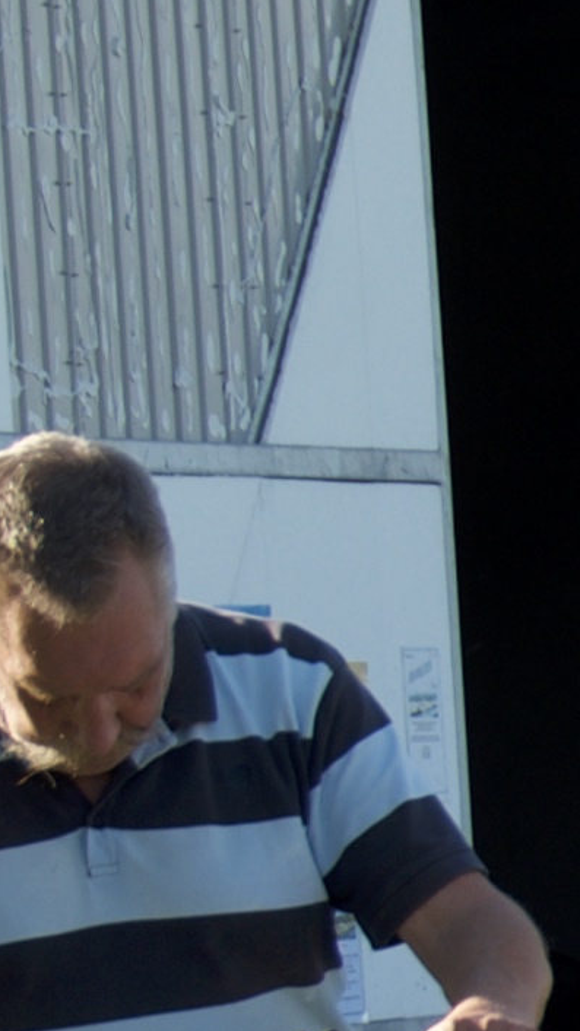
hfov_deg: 2.6
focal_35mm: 460
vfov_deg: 4.7
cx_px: 2381
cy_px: 1212
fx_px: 12580
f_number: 6.3
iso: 100
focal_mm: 42
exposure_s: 1/160
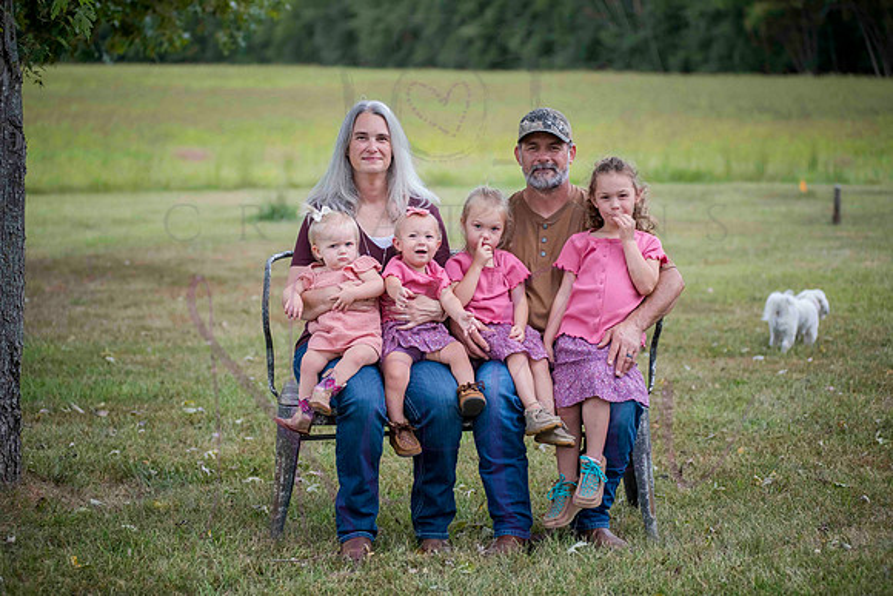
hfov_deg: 25.4
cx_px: 446
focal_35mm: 80
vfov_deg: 17.1
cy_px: 298
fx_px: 1985
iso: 400
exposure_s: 1/640
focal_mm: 80
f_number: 3.5
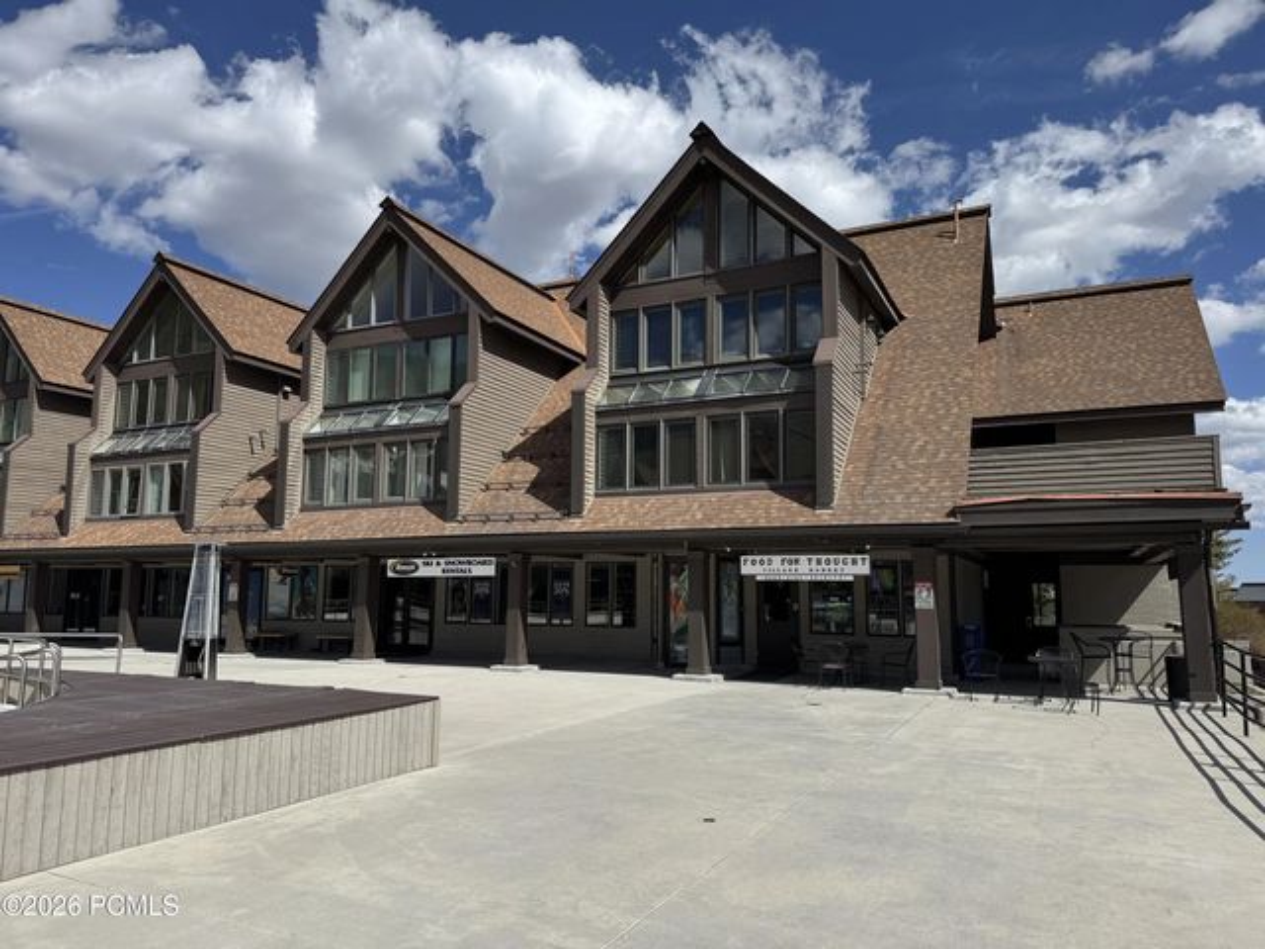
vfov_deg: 56.8
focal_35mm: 24
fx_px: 877
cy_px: 474
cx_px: 632
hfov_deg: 71.6
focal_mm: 6.76
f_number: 1.78
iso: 80
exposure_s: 1/7092
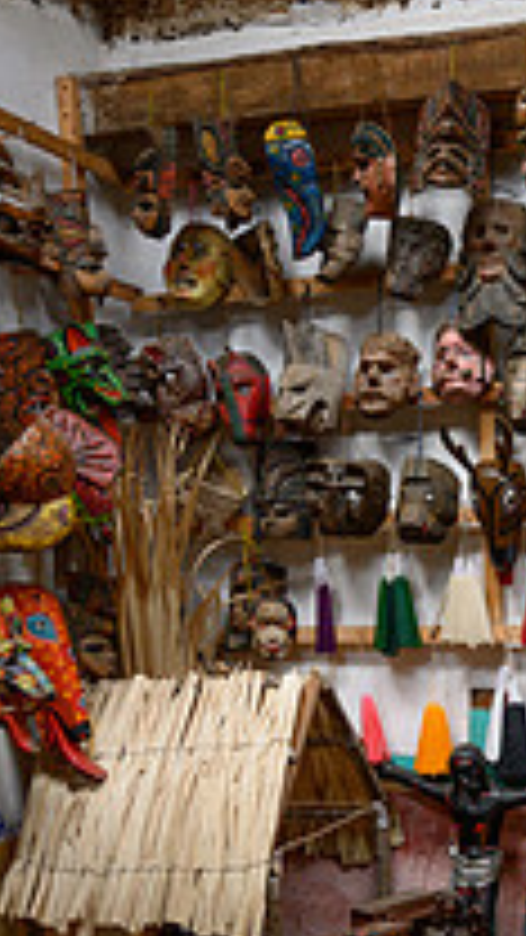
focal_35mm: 52
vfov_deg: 39.1
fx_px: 1289
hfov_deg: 21.5
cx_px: 620
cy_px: 670
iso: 320
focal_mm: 23
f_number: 4
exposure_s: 1/80
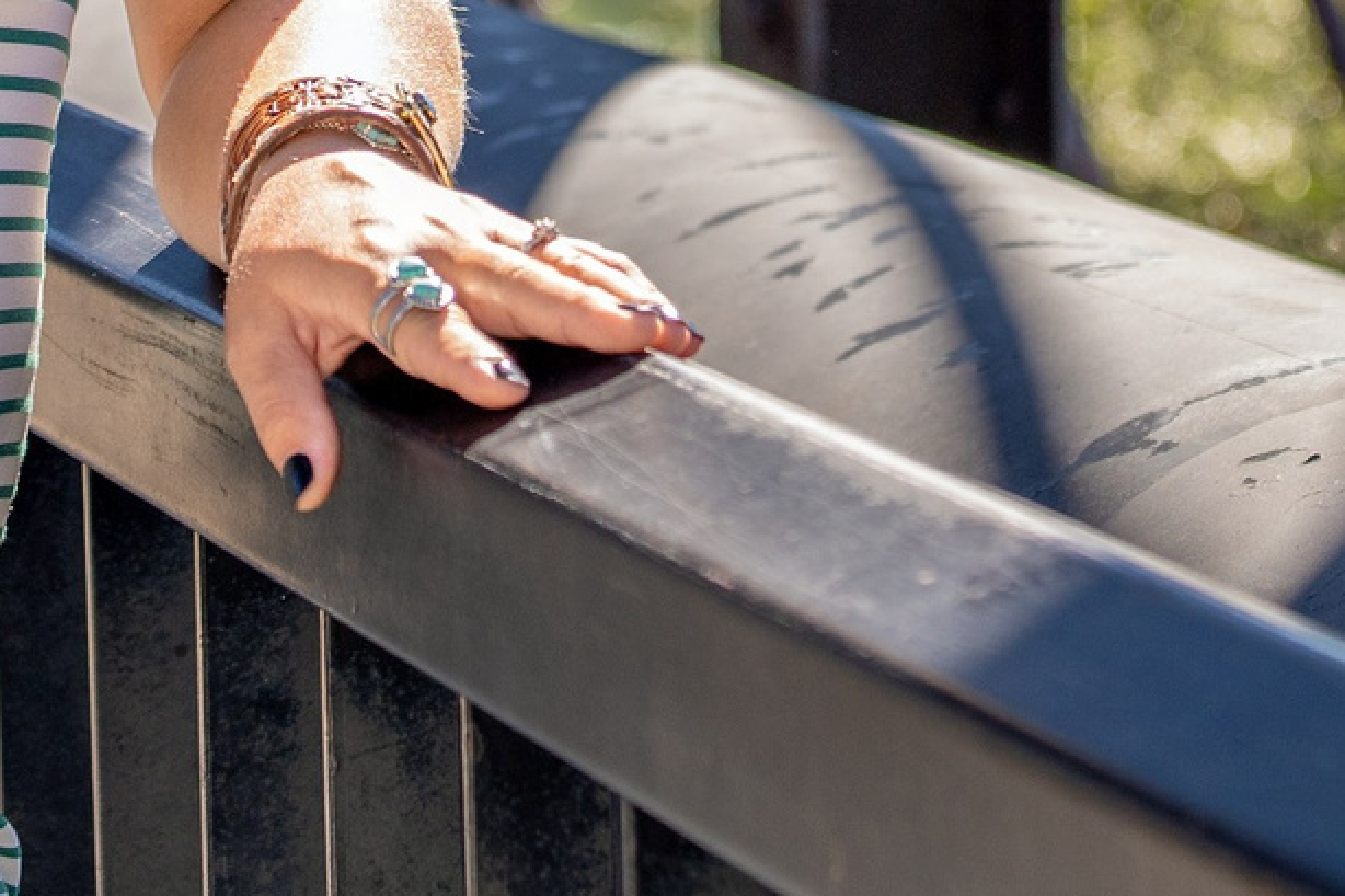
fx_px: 7320
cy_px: -621
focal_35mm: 196
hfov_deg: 10.5
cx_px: 990
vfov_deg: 6.9
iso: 125
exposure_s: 1/320
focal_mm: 47
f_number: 3.2
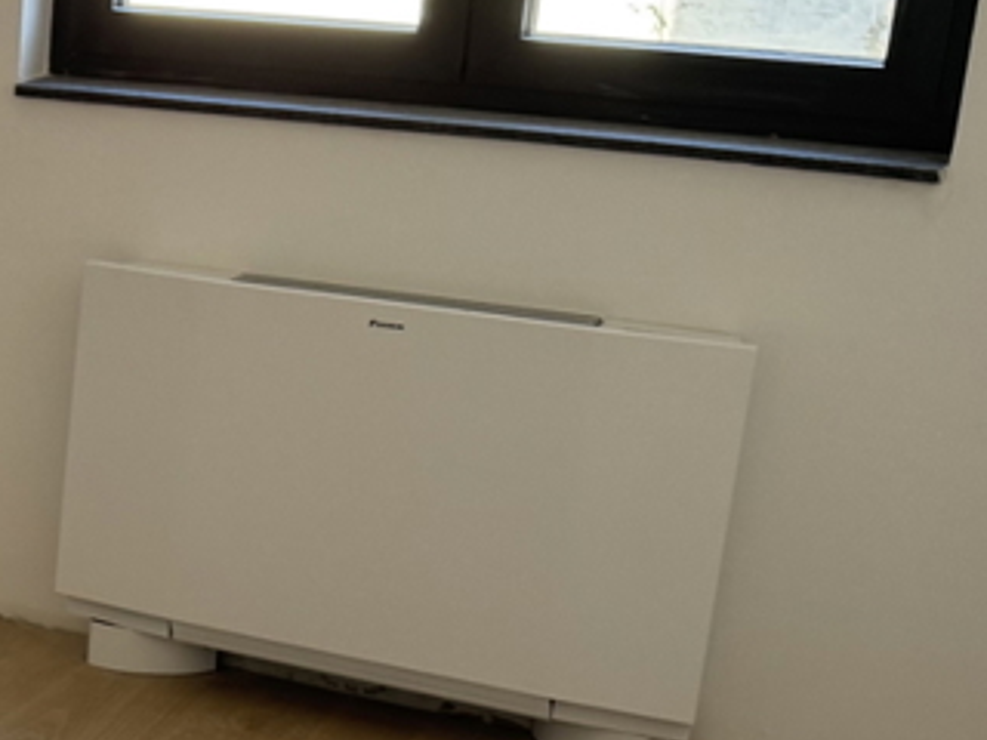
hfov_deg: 19.8
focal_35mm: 90
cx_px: -330
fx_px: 2566
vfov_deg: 16.3
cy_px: 607
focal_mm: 6.76
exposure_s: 1/100
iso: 125
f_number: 1.78
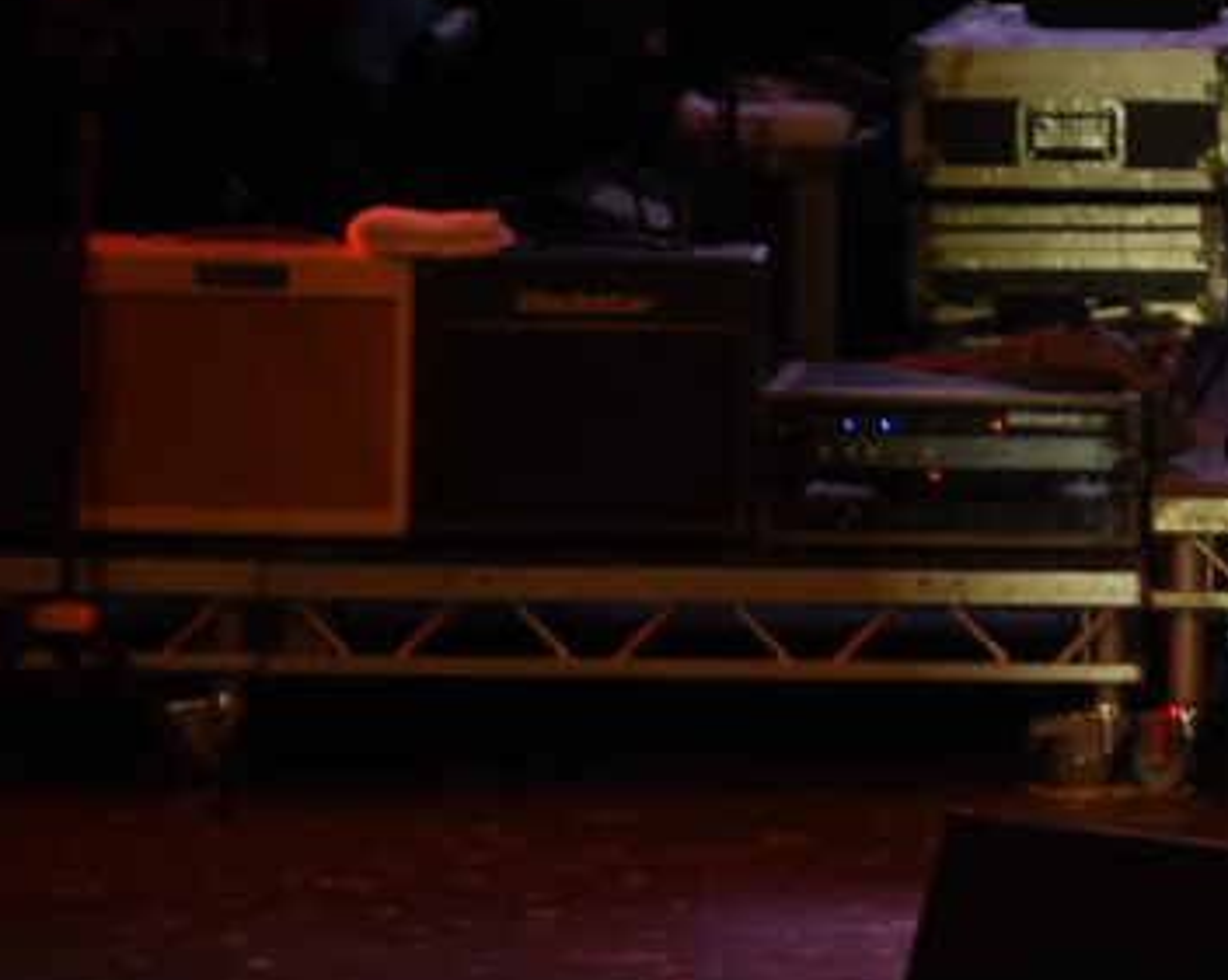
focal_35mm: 820
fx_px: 29777
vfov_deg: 1.9
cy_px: -260
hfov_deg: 2.4
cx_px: 2146
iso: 500
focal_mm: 80
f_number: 4
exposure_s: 1/200
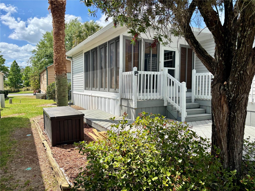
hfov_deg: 67.3
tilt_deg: -3.2
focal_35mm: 26
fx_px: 192
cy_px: 96
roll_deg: -1.1
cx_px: 128
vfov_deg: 53.1
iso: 50
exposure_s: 1/2571
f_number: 1.6
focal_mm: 5.96
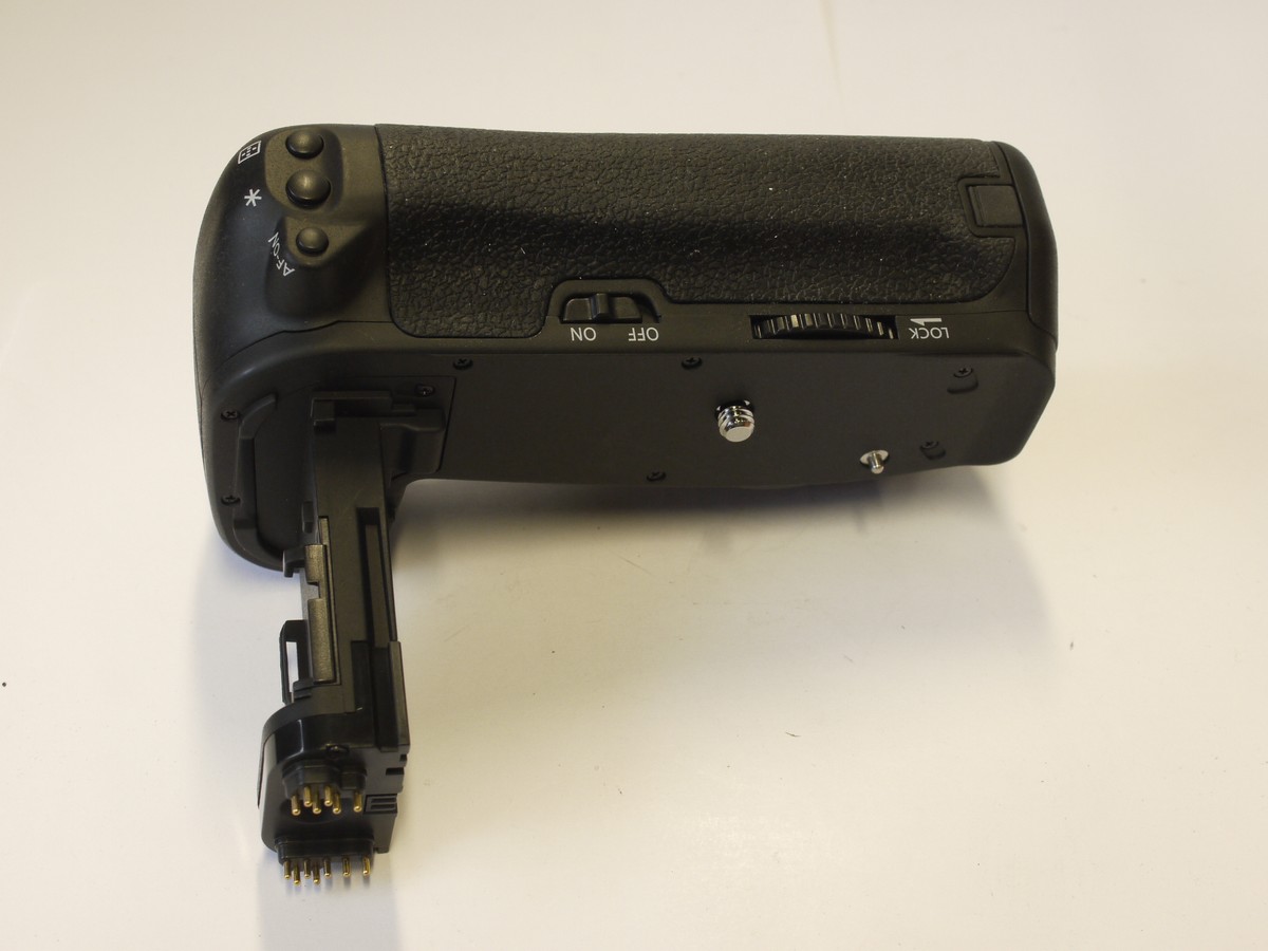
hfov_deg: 32.2
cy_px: 476
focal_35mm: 60
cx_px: 634
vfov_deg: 24.4
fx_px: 2198
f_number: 8
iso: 400
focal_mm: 30
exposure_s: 1/25
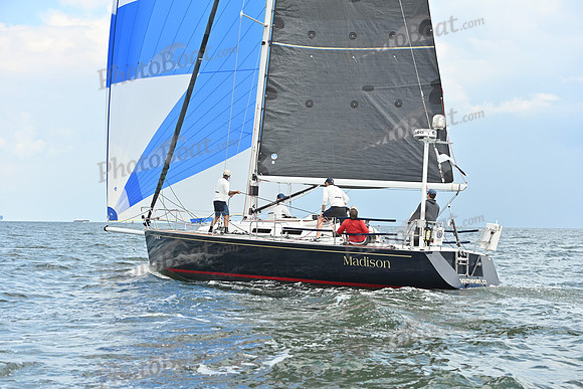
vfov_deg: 19.5
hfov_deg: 28.8
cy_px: 194
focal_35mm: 70
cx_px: 292
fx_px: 1134
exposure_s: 1/1600
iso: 320
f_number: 5
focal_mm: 70
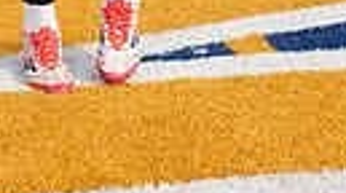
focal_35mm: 176
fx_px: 1612
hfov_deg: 12.2
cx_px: 78
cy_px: -332
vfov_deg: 6.4
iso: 100
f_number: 7.1
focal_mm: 48
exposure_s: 1/400
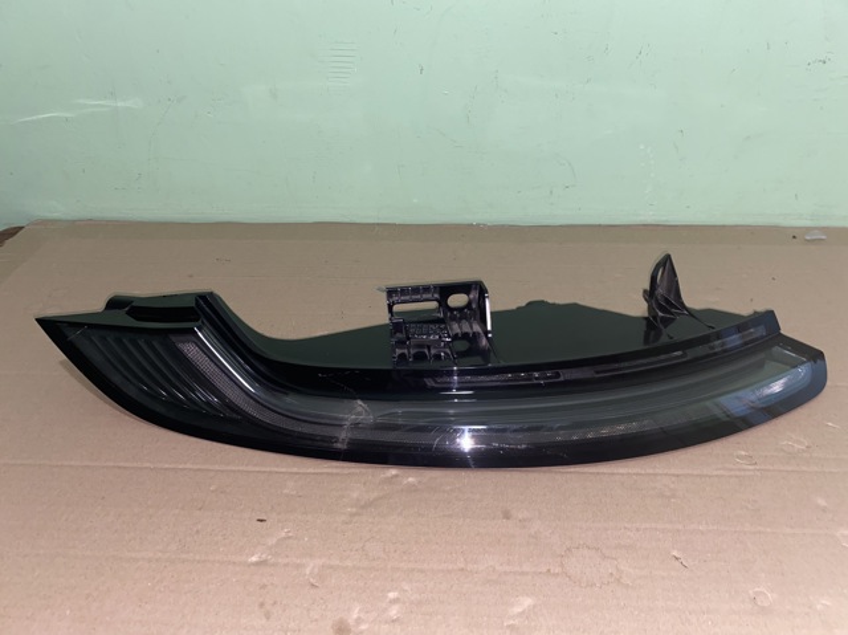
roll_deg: +2.1
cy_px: 318
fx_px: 636
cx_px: 424
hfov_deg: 67.3
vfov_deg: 53.0
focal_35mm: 26
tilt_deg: -36.1
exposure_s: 1/6
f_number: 1.8
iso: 50
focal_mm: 4.25
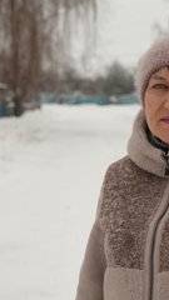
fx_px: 669
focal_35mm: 84
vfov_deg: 25.3
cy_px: 158
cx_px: 140
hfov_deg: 14.3
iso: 640
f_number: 4
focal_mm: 48
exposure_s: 1/160
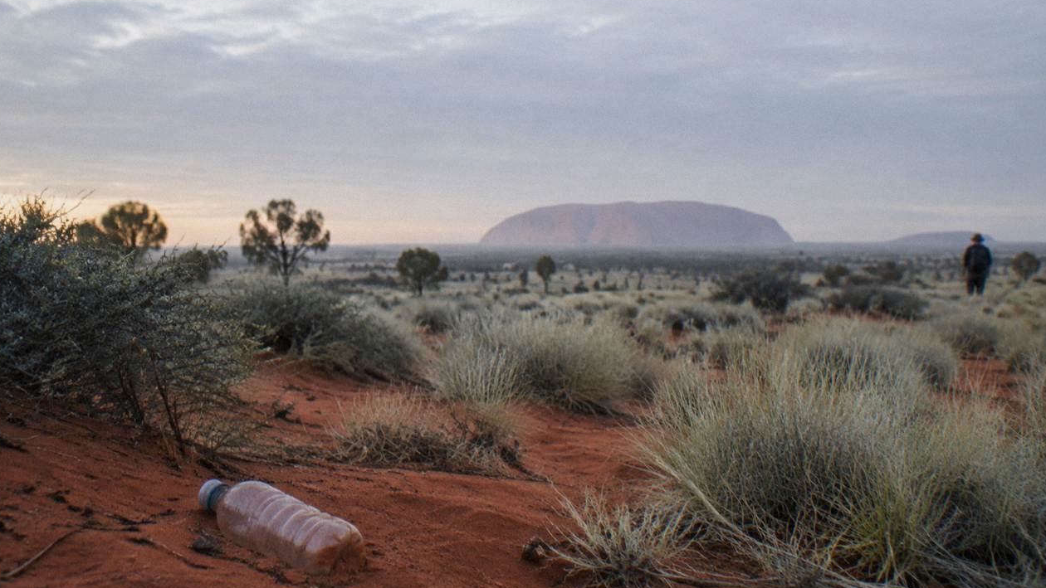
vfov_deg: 23.9
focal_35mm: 50
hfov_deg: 41.3
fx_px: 1387
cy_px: 328
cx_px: 519
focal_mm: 47
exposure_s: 1/25
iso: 6400
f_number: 9
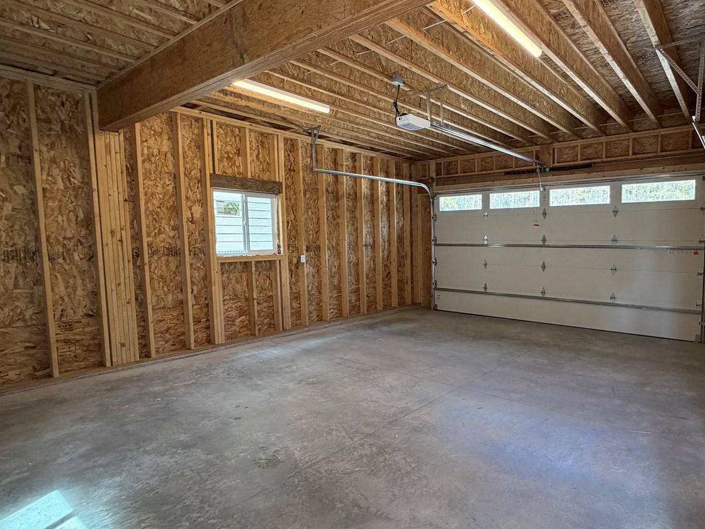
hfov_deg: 78.6
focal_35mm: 20
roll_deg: -0.1
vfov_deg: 66.0
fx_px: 407
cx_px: 481
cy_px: 268
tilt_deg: -4.3
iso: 200
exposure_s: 1/121
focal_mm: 2.22
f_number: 2.2
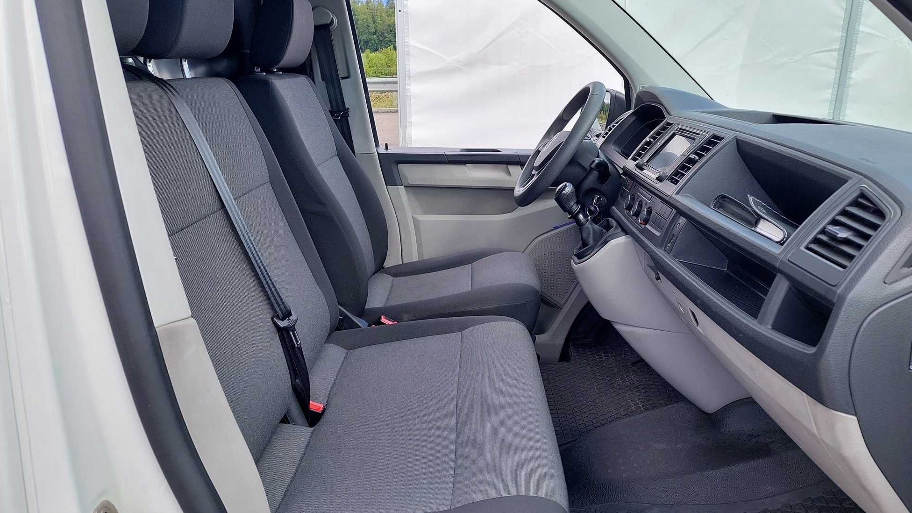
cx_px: 461
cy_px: 295
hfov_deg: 69.9
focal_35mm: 27
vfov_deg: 42.8
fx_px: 653
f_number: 1.8
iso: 40
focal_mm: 5.23
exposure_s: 1/252
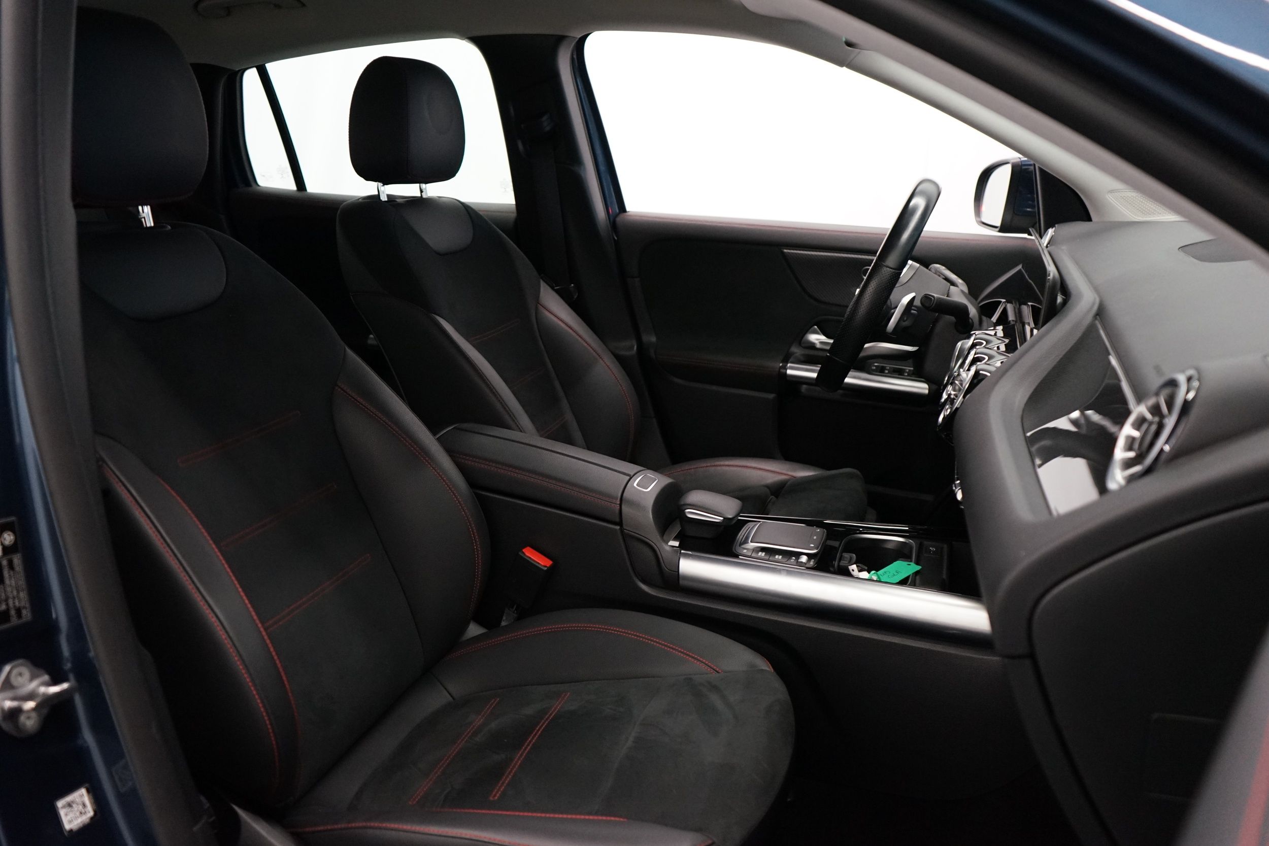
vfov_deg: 45.0
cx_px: 634
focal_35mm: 29
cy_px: 423
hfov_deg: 63.7
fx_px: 1022
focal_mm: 29
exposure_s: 1/160
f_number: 3.5
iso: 3200
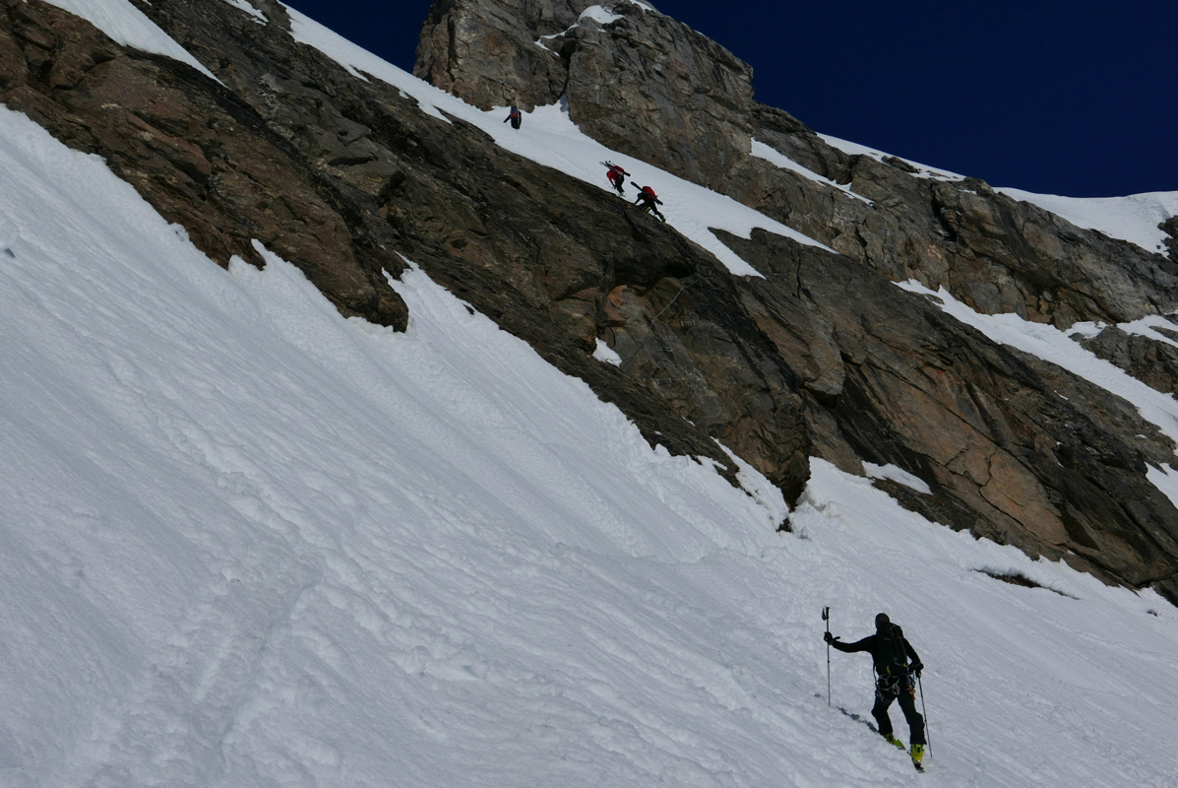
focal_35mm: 40
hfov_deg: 48.4
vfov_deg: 33.5
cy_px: 394
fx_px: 1310
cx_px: 589
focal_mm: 17.9
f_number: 5.6
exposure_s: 1/8000
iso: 200
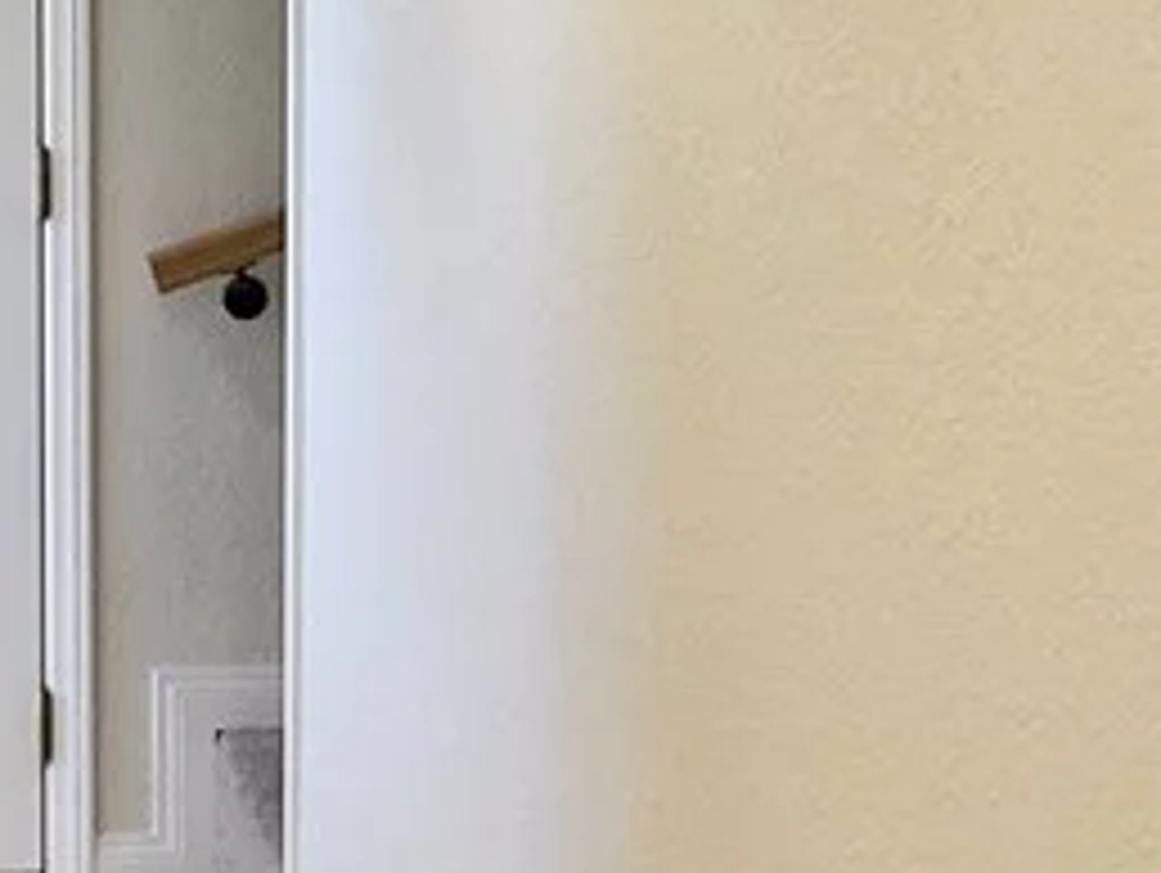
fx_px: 3861
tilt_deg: -3.4
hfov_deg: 16.8
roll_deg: -1.7
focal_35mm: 115
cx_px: 68
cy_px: 86
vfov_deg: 12.8
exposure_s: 1/60
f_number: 1.8
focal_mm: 3
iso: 64
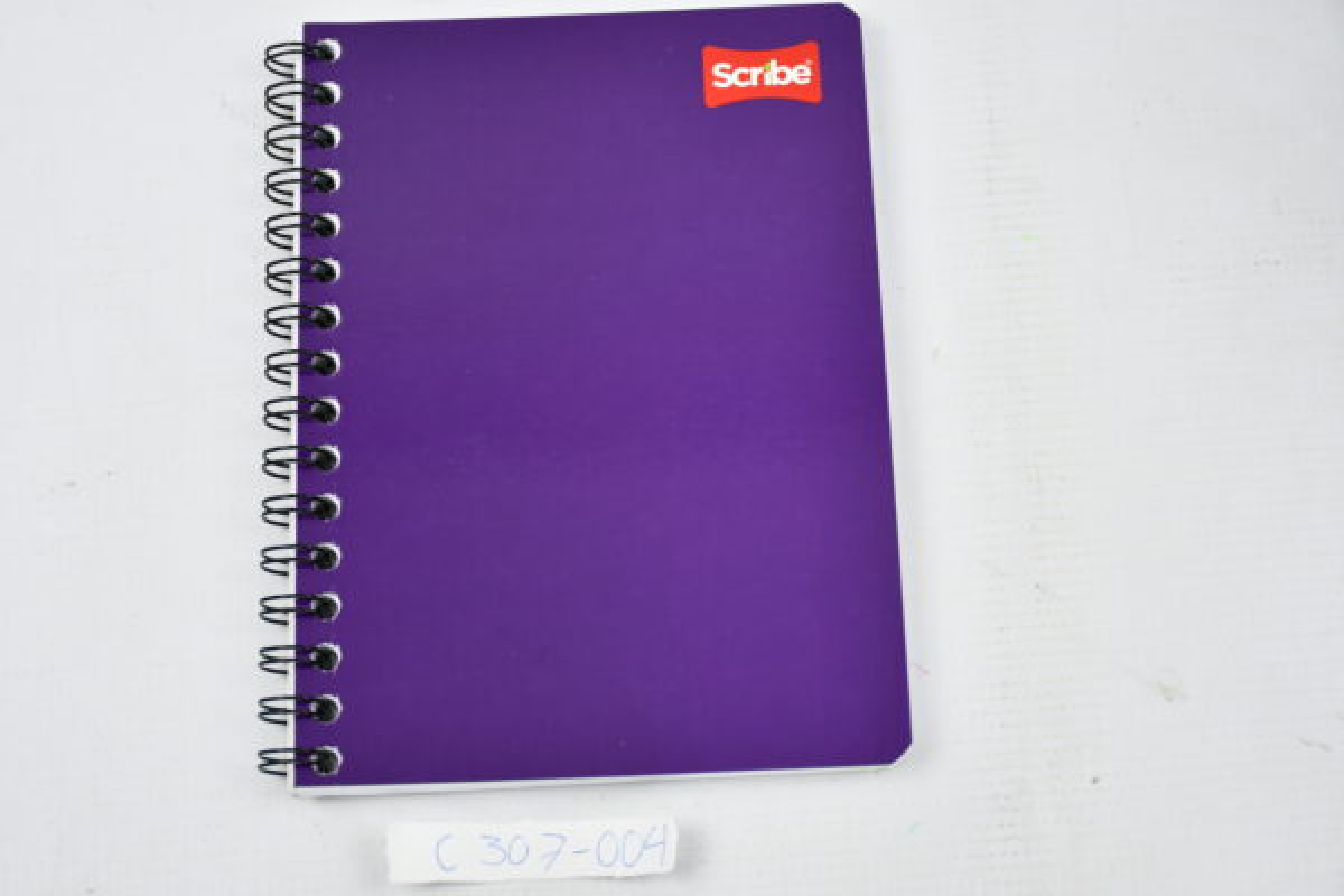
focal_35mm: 63
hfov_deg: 31.9
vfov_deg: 21.6
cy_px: 448
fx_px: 2352
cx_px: 672
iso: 800
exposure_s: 1/200
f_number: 4.5
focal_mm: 42
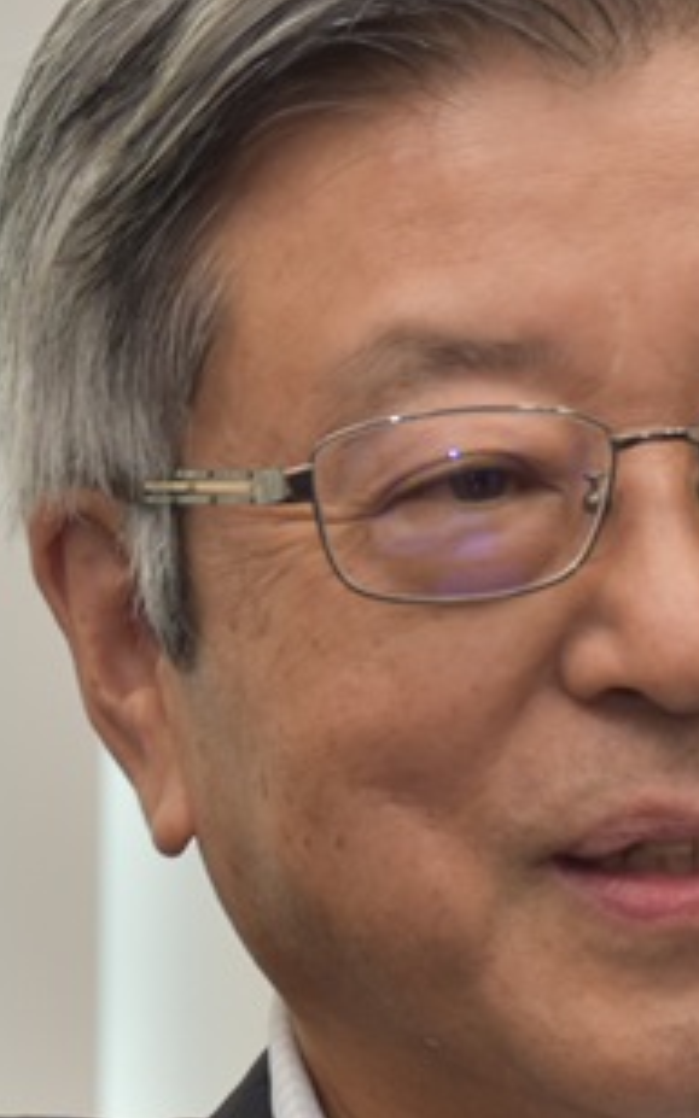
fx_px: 11333
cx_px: 525
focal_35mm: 372
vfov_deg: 5.7
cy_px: 653
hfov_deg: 3.5
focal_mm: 75
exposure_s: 1/125
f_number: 5.6
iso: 320
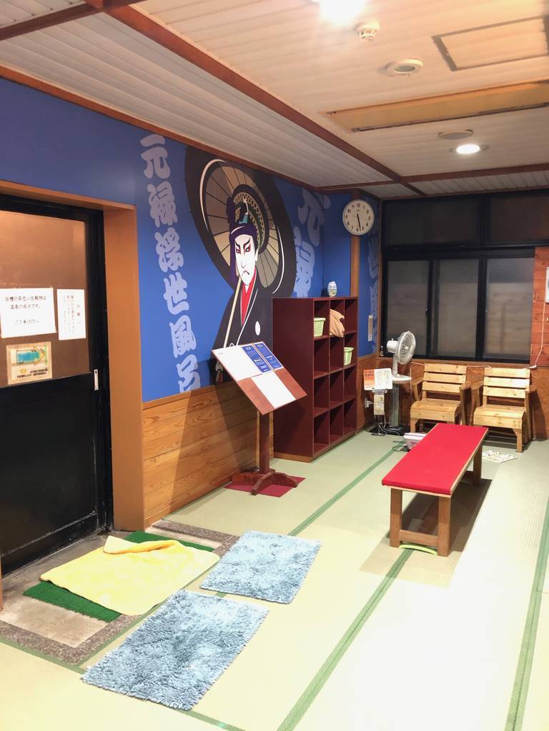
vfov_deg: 63.4
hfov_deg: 49.7
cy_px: 366
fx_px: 592
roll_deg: +0.2
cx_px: 274
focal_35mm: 28
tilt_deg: -6.6
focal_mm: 3.99
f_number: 1.8
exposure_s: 1/4
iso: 160
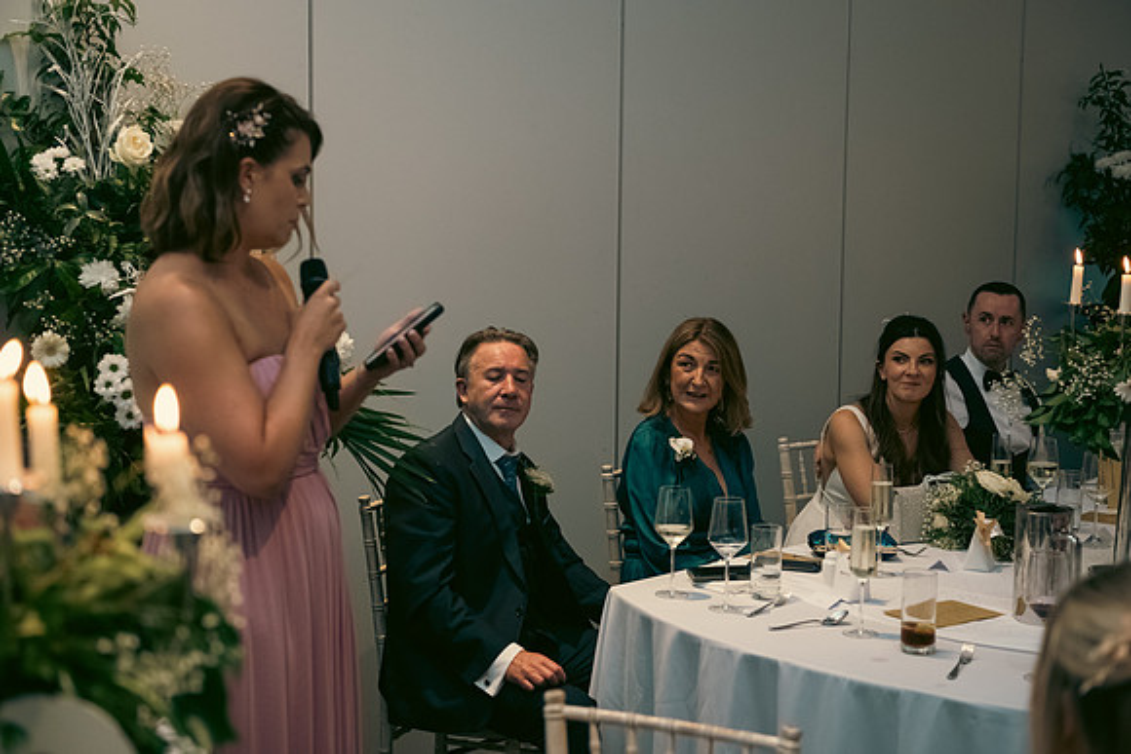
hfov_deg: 33.4
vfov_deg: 22.6
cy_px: 377
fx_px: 1885
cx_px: 566
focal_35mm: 60
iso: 2000
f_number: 3.5
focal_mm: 60
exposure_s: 1/160
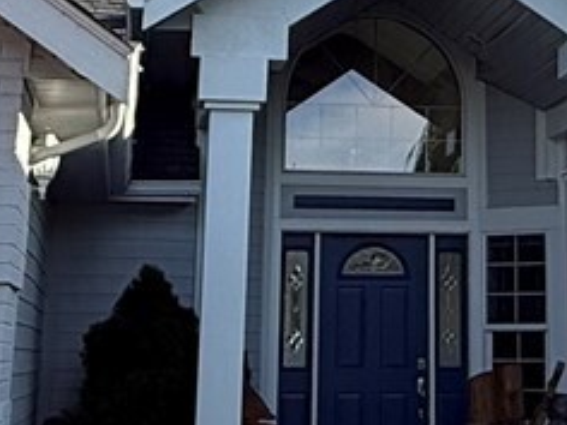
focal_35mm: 95
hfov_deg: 20.4
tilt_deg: +16.3
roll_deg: -0.3
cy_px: -74
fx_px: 1556
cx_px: 454
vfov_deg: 15.1
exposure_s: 1/1189
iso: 50
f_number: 2.2
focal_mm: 2.22
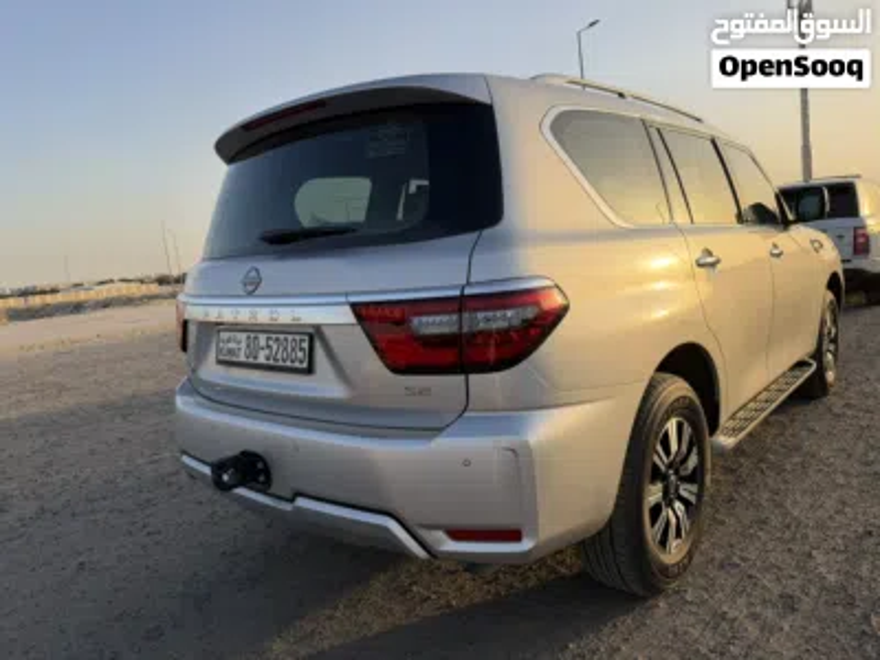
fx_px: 610
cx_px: 440
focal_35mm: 24
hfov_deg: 71.6
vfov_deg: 56.8
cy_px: 330
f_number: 1.78
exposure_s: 1/1855
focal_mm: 6.76
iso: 80
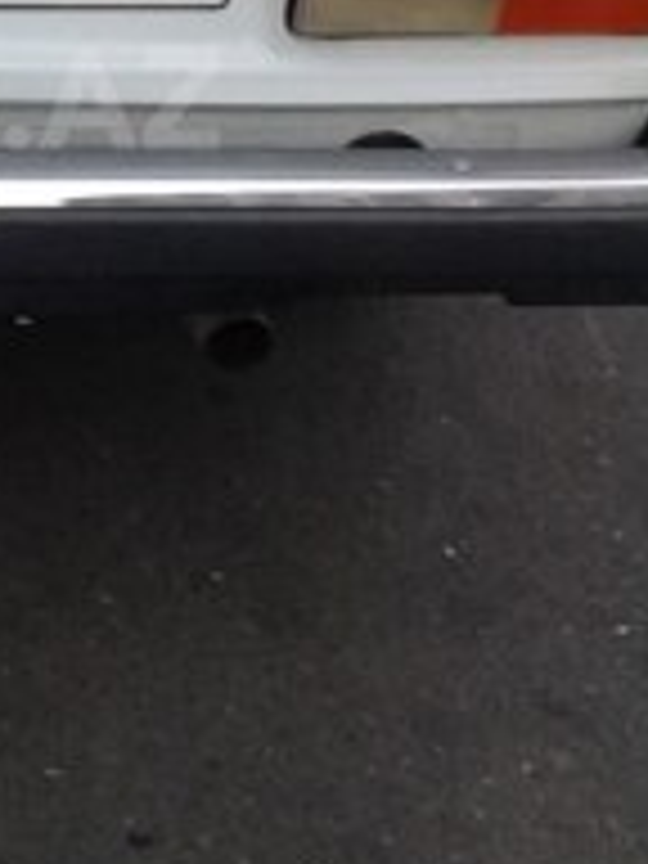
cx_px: -126
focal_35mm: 80
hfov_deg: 17.6
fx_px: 1997
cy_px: 99
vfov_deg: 23.8
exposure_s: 1/33
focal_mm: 3.3
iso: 125
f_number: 2.2
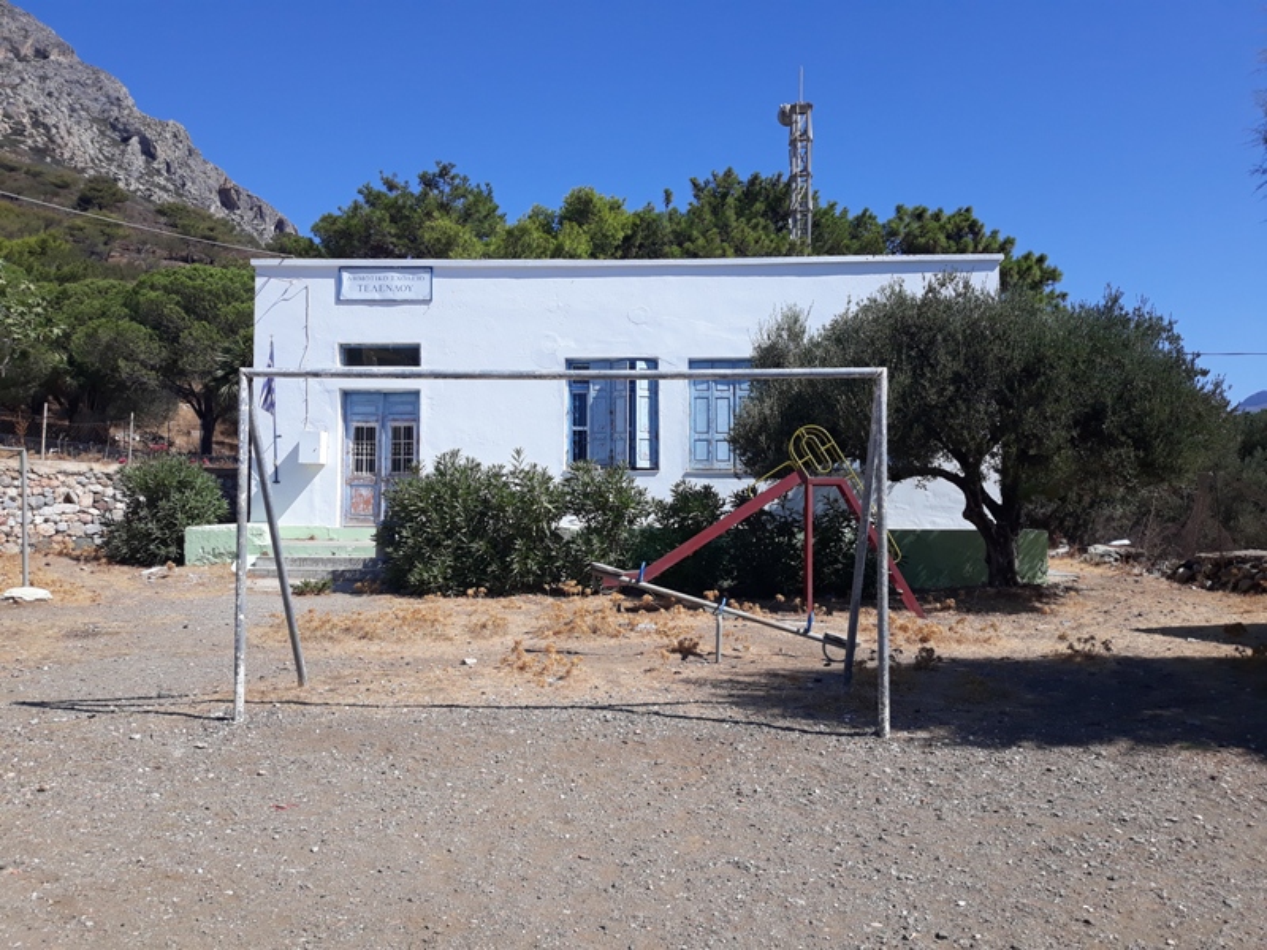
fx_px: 988
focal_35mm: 27
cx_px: 634
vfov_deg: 51.4
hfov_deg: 65.3
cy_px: 475
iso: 40
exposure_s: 1/1976
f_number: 1.7
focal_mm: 3.71
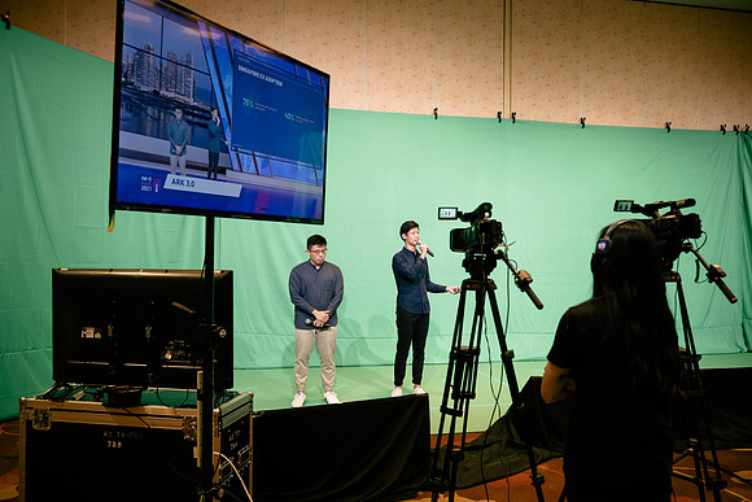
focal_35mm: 32
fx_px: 674
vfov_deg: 40.9
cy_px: 251
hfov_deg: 58.3
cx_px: 376
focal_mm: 15
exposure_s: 1/160
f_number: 2
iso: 500
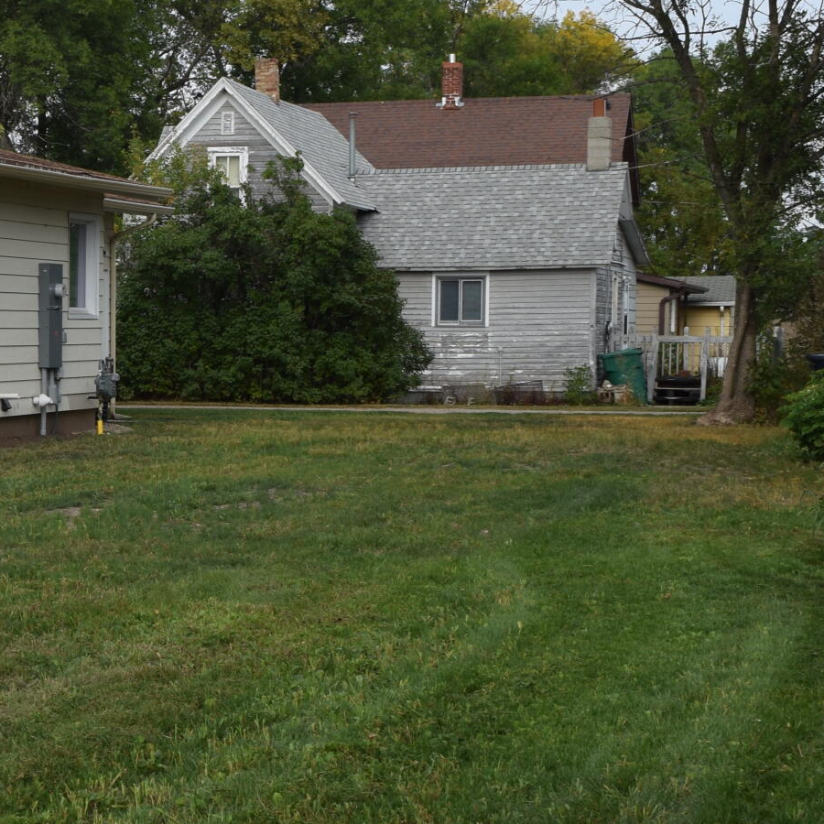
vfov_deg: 20.4
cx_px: -211
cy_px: 533
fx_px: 2289
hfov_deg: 19.1
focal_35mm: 85
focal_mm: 20
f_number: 9
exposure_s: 1/200
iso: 100
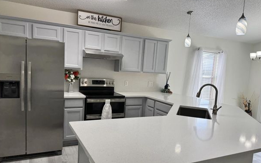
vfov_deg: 45.9
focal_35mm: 27
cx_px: 126
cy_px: 92
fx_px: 192
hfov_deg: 68.4
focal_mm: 6.76
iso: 80
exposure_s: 1/340
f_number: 1.78
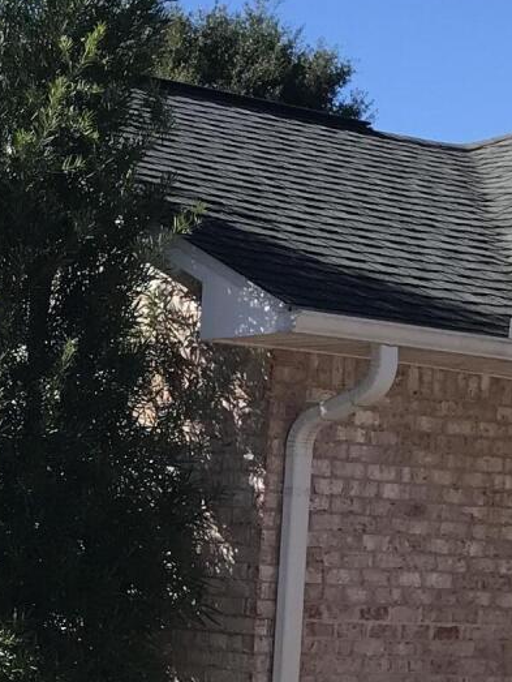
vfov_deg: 18.1
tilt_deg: -2.7
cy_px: 619
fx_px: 2108
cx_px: -207
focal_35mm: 107
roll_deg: -2.0
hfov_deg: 13.2
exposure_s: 1/1650
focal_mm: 3.99
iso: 20
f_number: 1.8
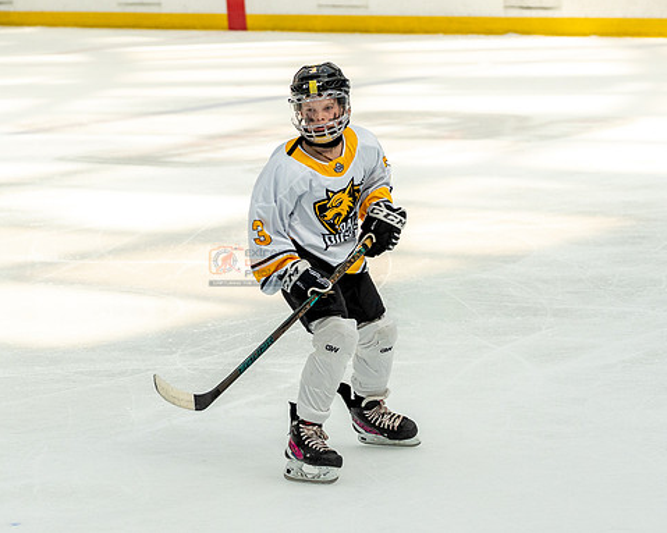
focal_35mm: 184
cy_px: 266
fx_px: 3632
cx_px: 233
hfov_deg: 10.5
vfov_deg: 8.4
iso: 800
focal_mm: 85
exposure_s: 1/1600
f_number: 3.5
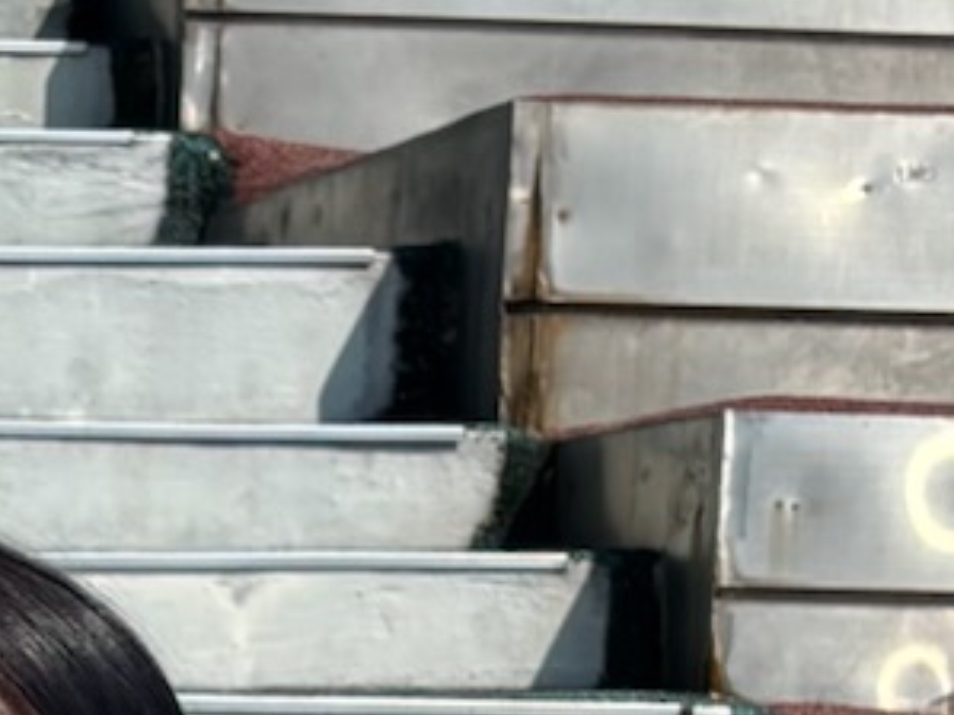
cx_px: -692
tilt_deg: -5.9
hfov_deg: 10.5
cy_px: 1124
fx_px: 4904
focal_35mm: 178
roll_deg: -0.9
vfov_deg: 8.1
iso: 50
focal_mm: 5.96
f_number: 1.6
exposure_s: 1/3937
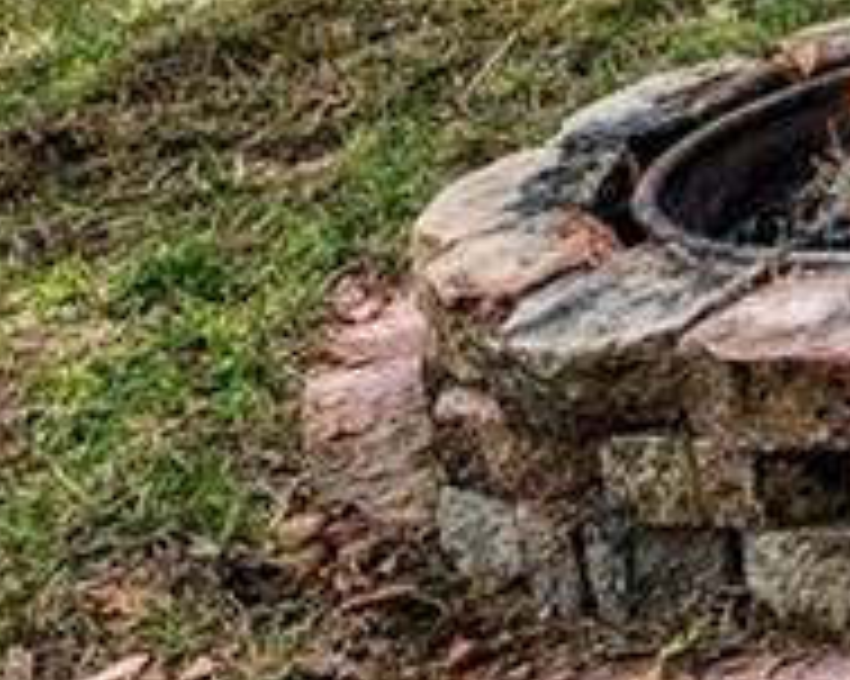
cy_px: -856
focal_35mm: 111
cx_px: 2698
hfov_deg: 10.5
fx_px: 2791
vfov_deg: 11.8
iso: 400
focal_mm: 14
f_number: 8
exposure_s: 1/250
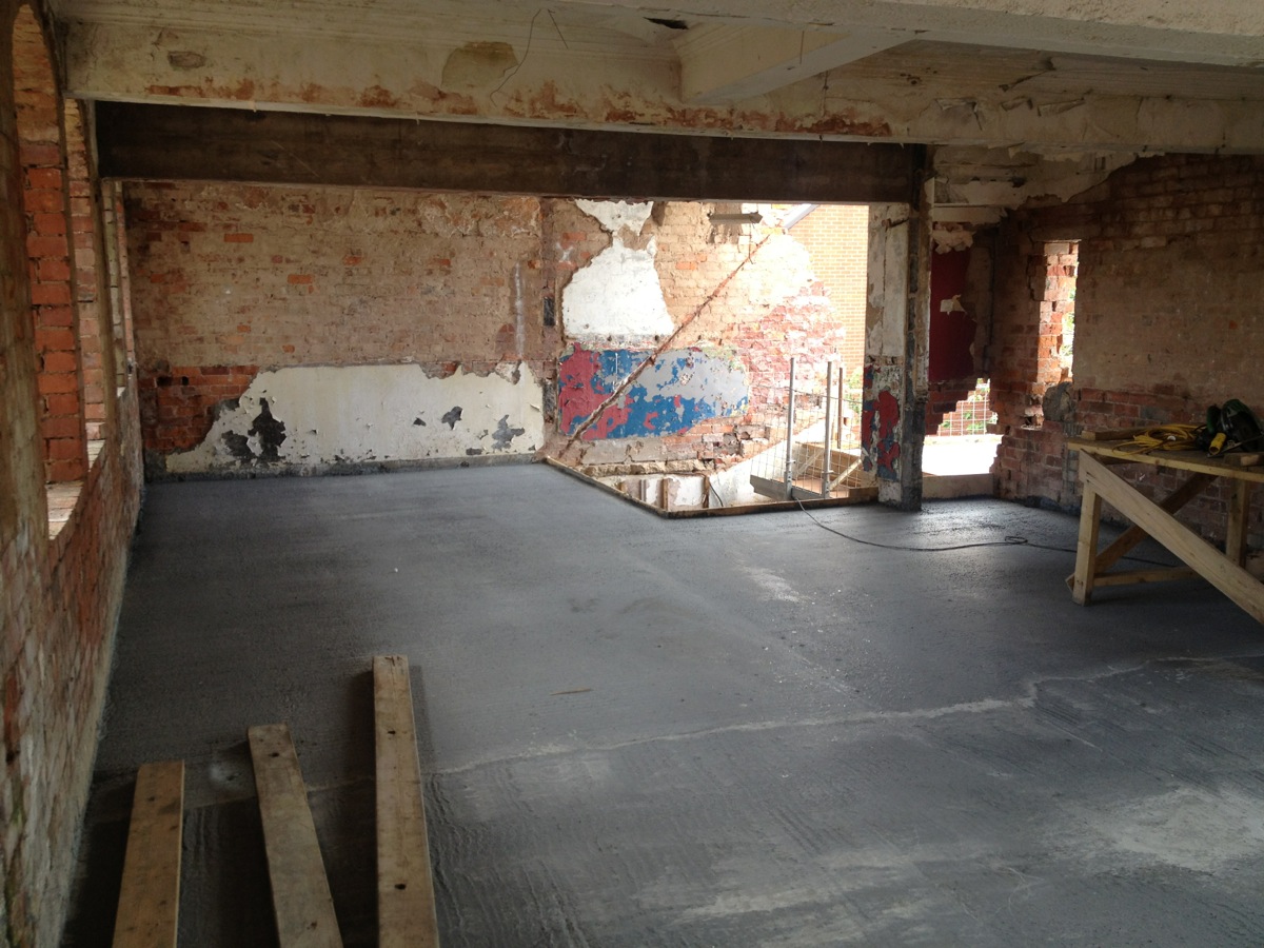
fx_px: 1278
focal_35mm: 35
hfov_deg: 52.6
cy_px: 474
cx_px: 632
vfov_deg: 40.7
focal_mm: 4.28
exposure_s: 1/60
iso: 64
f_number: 2.4
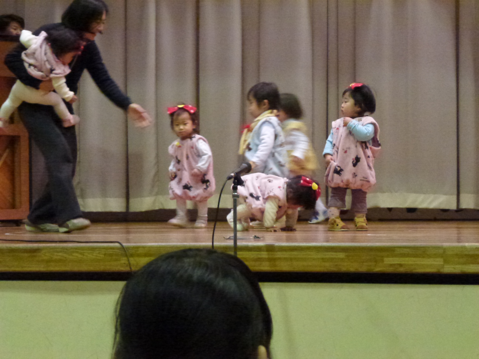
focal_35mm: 104
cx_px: 240
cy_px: 180
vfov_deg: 14.2
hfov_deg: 18.9
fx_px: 1439
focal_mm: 18.7
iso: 1600
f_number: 5
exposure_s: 1/40
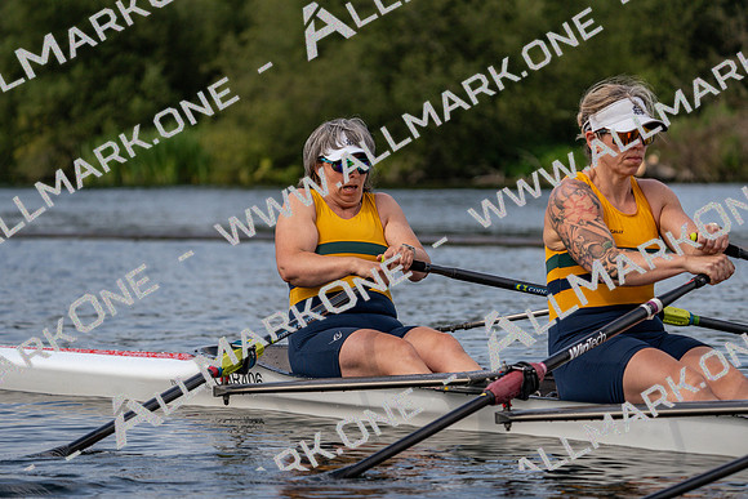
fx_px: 4156
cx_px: 374
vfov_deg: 6.9
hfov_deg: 10.3
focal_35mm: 200
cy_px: 250
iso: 320
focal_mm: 200
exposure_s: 1/1600
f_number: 5.6
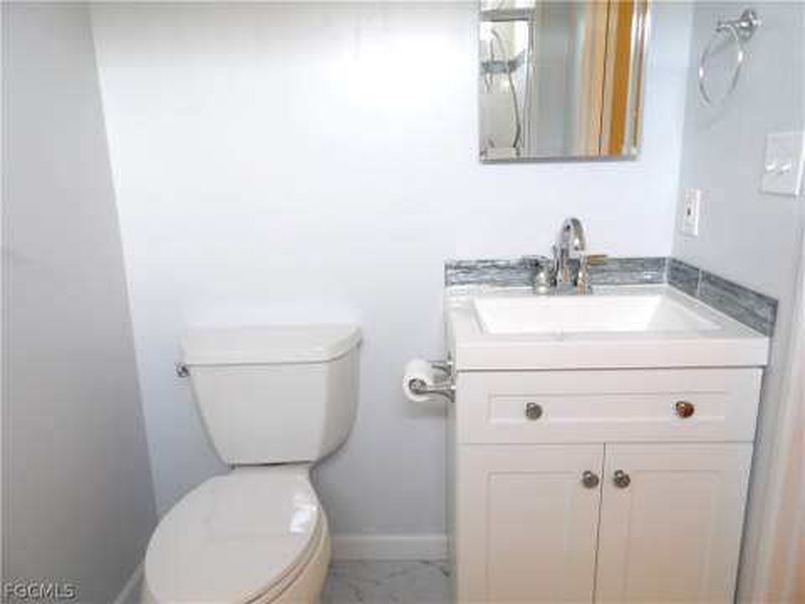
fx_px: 558
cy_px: 302
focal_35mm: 24
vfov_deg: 56.8
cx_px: 402
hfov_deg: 71.6
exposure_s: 1/17
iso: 200
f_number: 3.2
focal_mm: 4.3
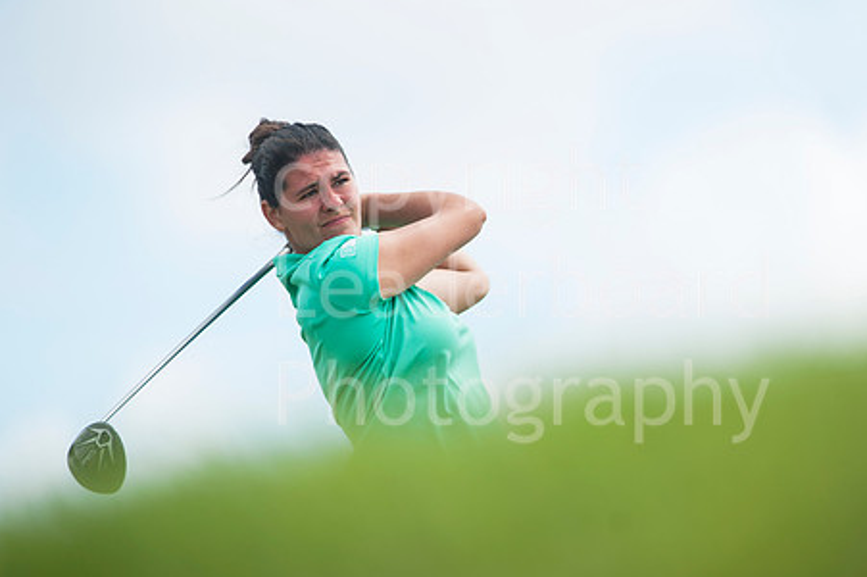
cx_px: 527
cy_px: 304
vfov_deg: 3.6
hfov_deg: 5.3
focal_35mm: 386
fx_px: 9289
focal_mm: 300
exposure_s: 1/2500
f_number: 5
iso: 200
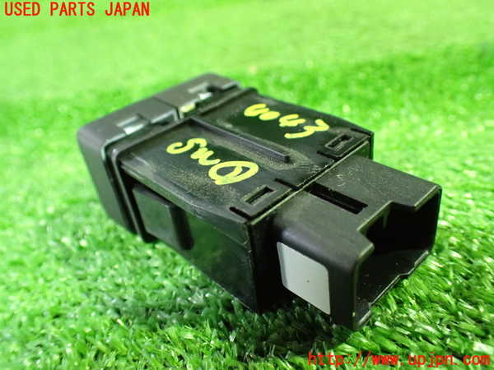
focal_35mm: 30
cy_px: 185
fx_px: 428
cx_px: 247
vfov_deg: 46.8
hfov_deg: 60.0
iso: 1250
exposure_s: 1/30
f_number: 2.3
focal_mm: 5.4
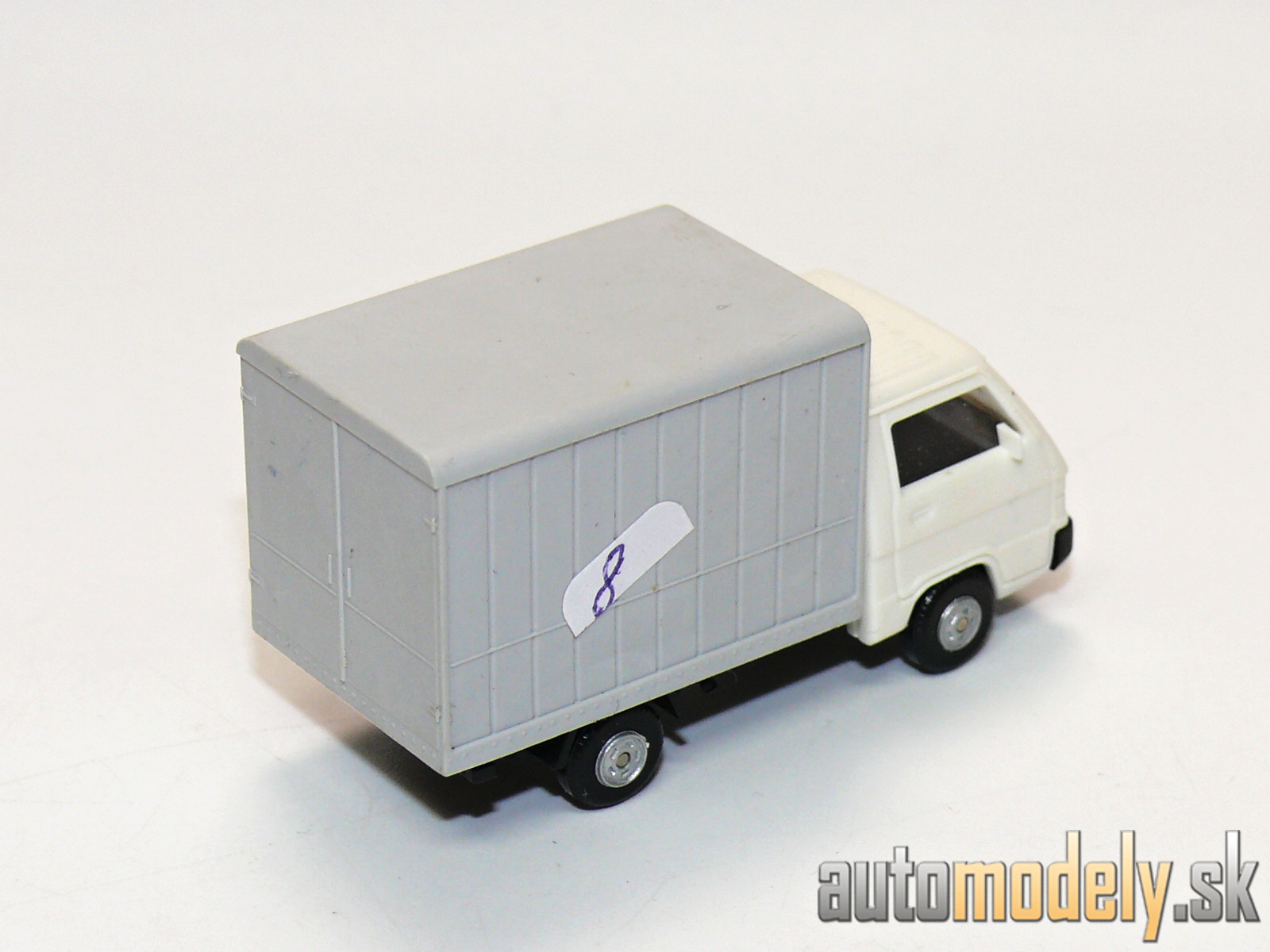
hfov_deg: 15.8
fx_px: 4586
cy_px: 476
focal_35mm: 125
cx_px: 635
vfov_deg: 11.9
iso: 100
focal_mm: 14.8
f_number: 4
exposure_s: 1/30
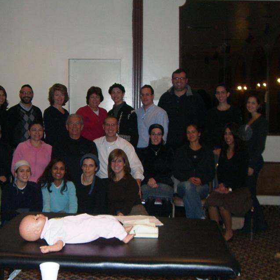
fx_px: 494
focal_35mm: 54
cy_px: 158
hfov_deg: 31.4
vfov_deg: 31.6
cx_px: 98
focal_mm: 6.2
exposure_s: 1/60
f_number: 2.7
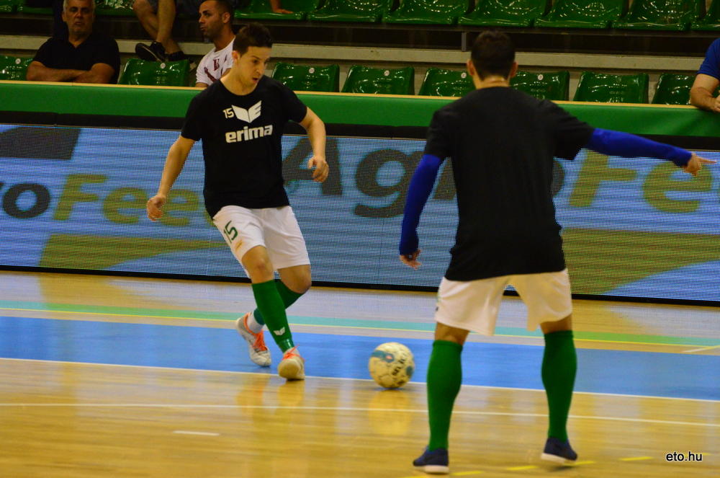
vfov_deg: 4.7
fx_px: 5840
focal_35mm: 292
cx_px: 360
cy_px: 239
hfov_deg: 7.1
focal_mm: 195
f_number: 5.3
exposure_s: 1/500
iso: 5000
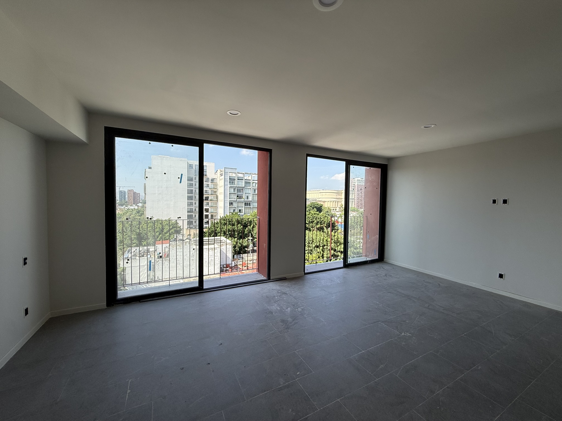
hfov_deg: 102.1
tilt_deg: -2.3
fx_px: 227
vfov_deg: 85.7
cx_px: 281
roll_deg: -1.1
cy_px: 210
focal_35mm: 14
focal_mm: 2.22
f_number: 2.2
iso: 50
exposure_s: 1/970
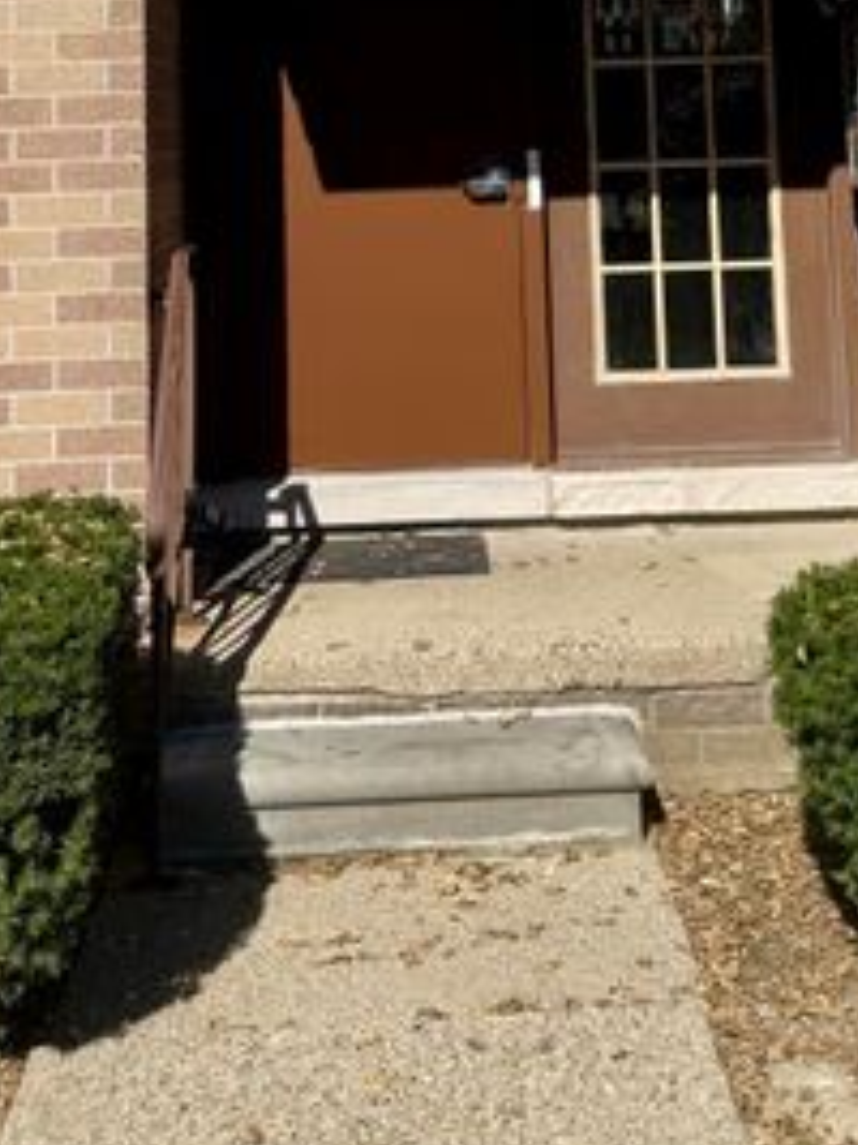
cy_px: -36
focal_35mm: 60
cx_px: 472
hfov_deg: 24.4
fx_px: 1984
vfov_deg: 29.7
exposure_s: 1/7092
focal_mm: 6.76
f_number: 1.78
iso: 80
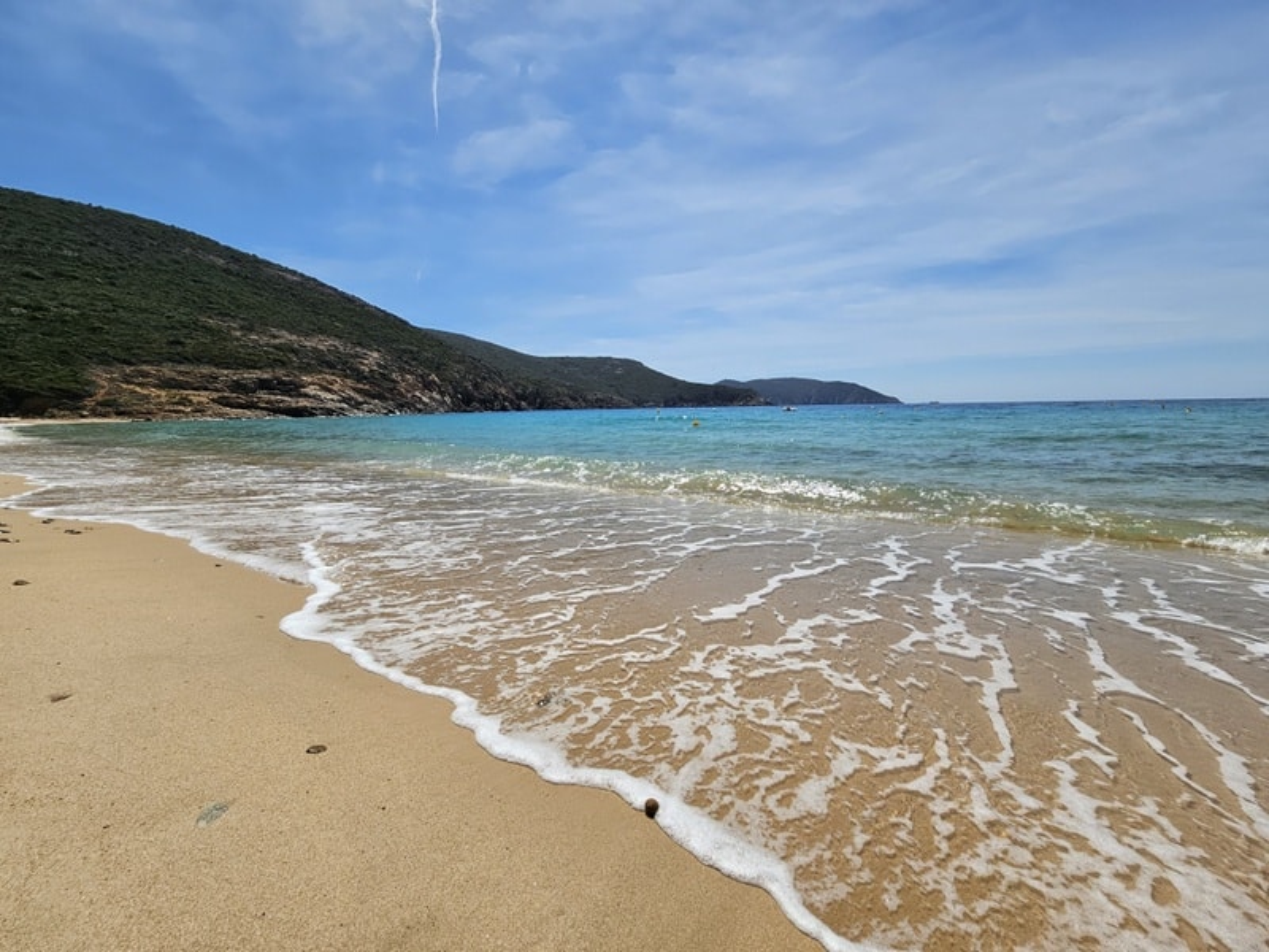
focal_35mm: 13
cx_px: 634
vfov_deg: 89.9
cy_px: 476
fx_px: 477
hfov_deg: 106.2
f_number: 2.2
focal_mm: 2.2
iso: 50
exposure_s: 1/6151
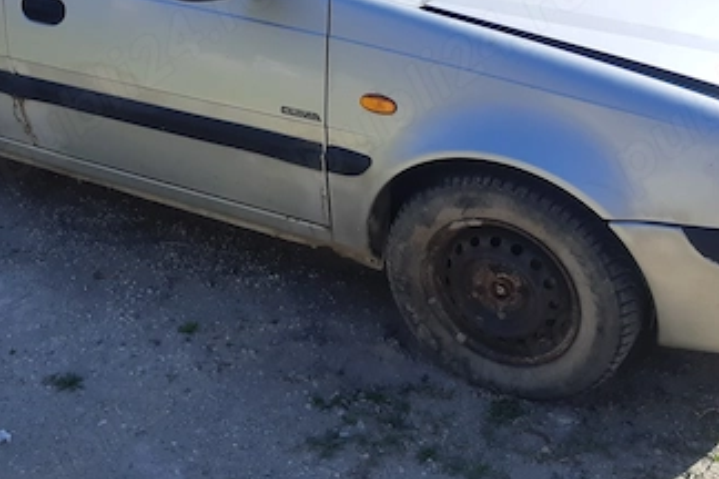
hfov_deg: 39.4
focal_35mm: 50
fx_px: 999
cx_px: 288
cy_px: 100
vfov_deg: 26.5
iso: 40
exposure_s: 1/1495
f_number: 1.7
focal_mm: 3.93
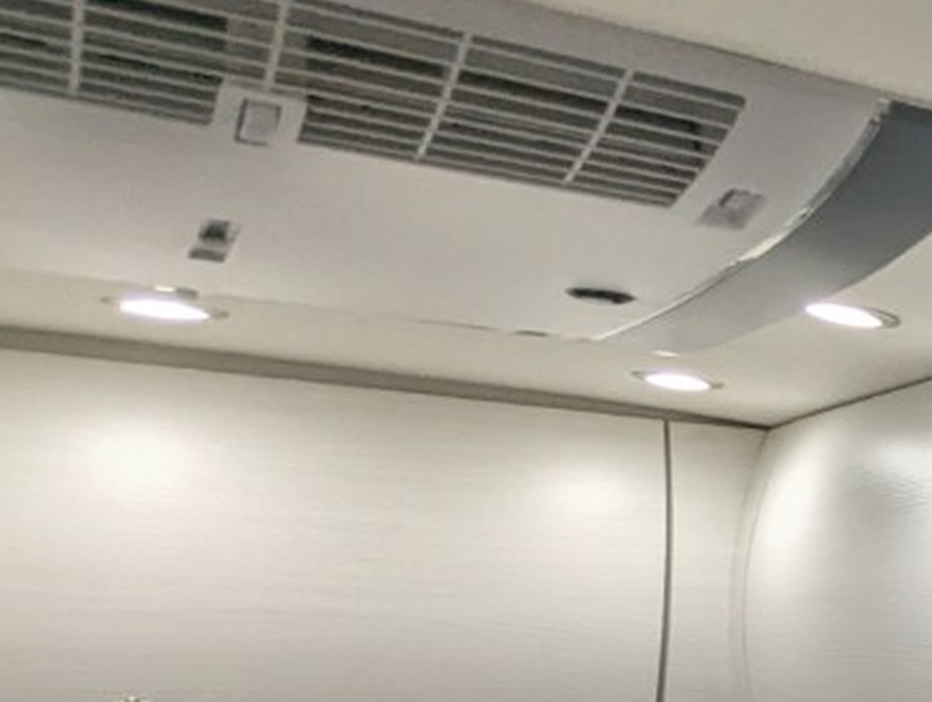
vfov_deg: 23.9
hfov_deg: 21.4
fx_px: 1618
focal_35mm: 60
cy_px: 599
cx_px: 1667
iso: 146
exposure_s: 1/131
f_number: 2.2
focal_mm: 2.35
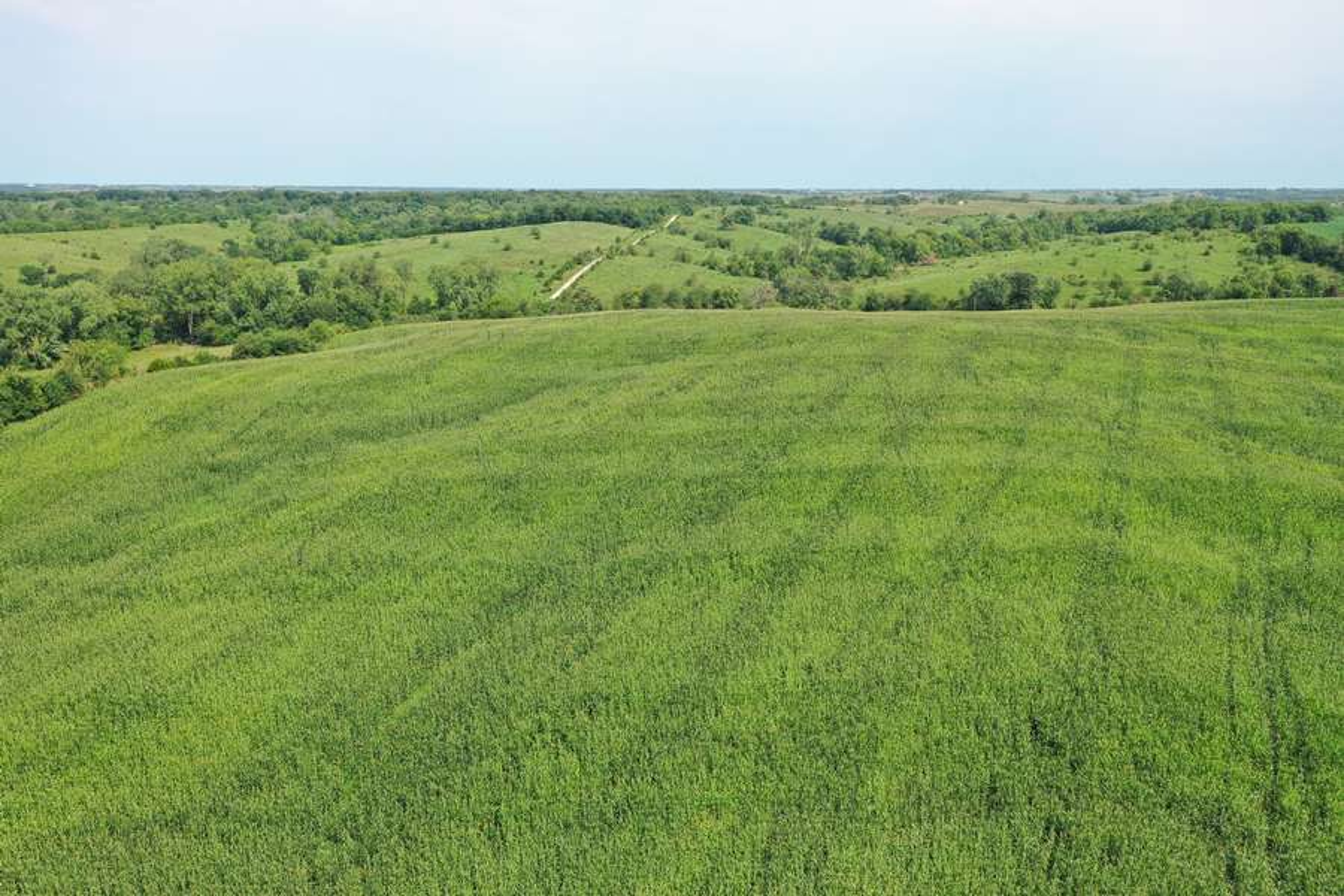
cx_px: 672
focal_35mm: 28
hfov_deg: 65.5
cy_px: 448
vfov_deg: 46.4
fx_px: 1045
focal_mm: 10.26
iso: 100
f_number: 5.6
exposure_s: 1/320
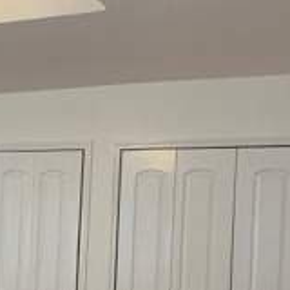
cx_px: 18
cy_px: 237
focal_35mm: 69
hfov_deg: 24.2
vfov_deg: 24.5
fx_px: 654
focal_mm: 4.25
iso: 125
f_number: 1.8
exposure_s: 1/60
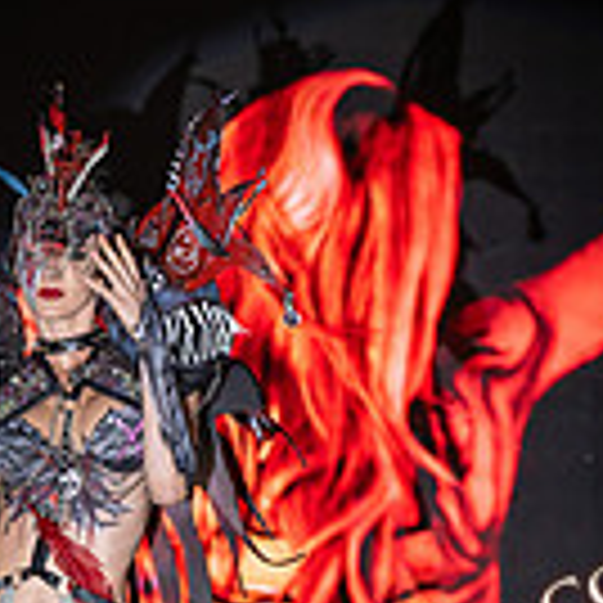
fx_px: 5183
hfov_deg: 6.6
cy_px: 814
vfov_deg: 6.6
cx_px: 50
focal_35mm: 263
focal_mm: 92
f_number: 2.8
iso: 1250
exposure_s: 1/320
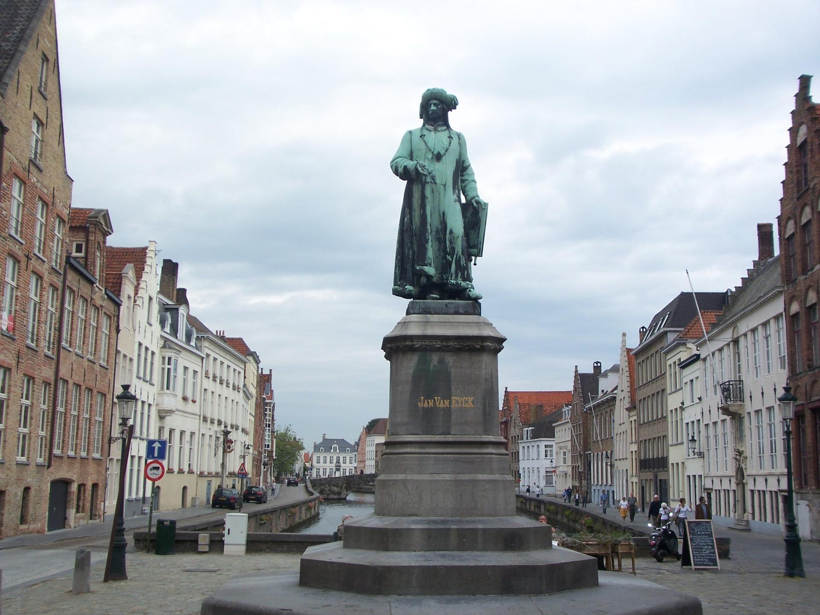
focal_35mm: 39
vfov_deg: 36.8
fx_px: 924
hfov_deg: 47.9
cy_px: 308
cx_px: 410
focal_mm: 6.4
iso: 64
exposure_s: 1/320
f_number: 3.9
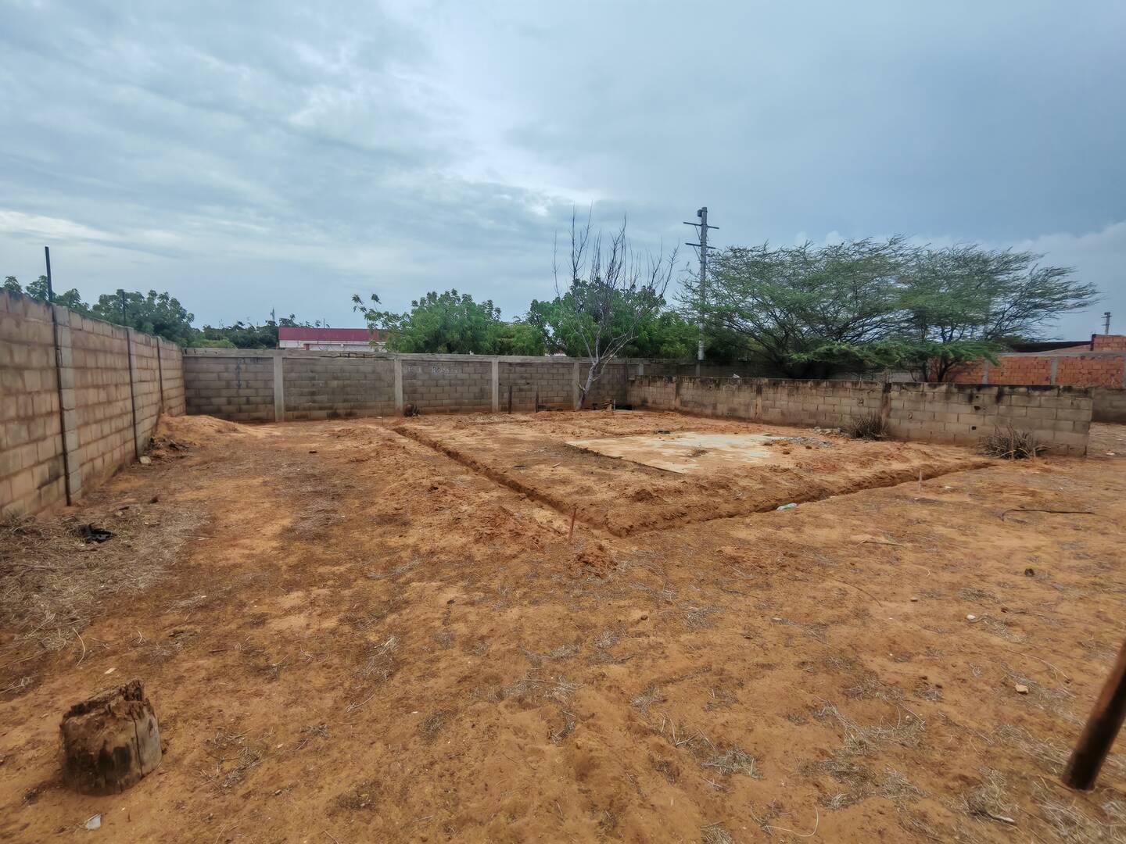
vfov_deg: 78.1
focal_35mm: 16
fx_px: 520
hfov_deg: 94.5
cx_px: 563
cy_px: 422
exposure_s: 1/450
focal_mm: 1.96
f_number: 2.2
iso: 50
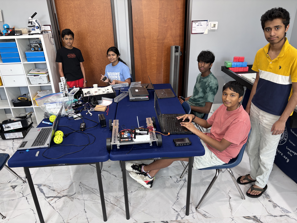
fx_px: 223
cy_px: 112
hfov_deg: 67.3
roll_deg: +1.4
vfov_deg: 53.1
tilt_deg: -24.4
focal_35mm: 26
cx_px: 148
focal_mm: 5.96
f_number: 1.6
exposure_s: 1/60
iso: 100
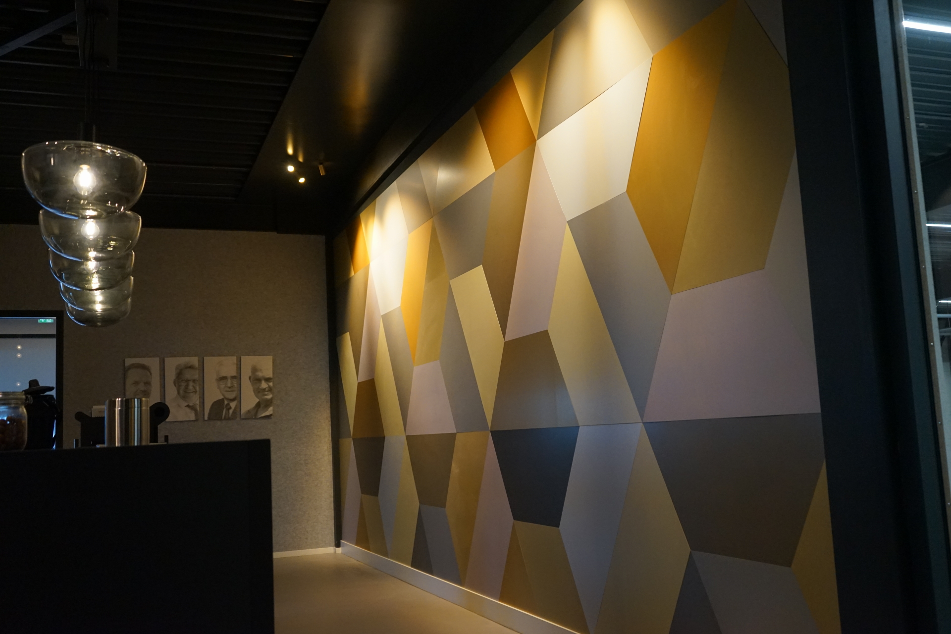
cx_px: 476
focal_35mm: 34
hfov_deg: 55.8
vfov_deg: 38.9
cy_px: 317
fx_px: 898
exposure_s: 1/160
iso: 3200
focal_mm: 34
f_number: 4
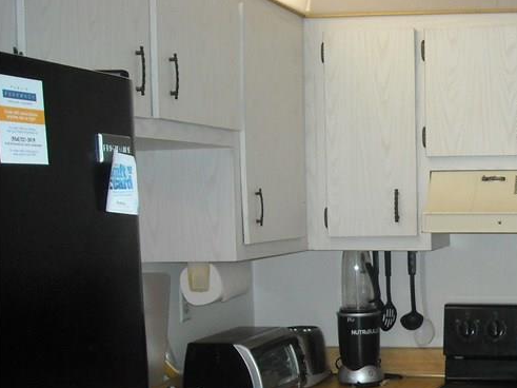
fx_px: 1090
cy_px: 369
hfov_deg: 25.2
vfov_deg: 19.7
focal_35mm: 73
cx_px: 533
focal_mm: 5.7
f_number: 2.8
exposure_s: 1/60
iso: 200
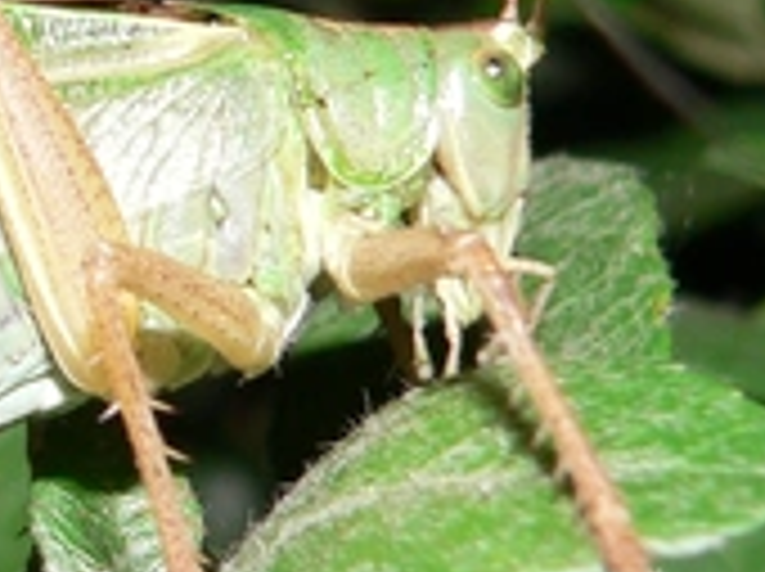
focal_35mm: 177
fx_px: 3906
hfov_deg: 10.9
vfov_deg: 8.4
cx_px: -202
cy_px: 212
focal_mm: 7.8
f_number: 4
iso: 100
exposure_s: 1/60
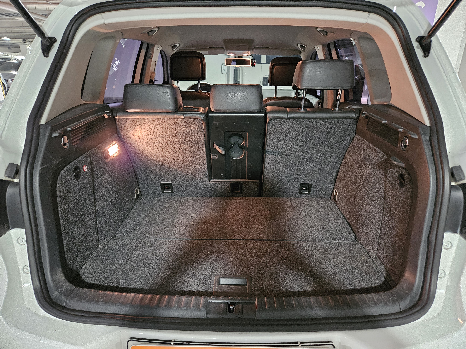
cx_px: 233
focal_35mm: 23
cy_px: 174
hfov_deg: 73.9
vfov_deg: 58.9
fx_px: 310
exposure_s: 1/24
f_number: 1.8
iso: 1250
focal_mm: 5.4
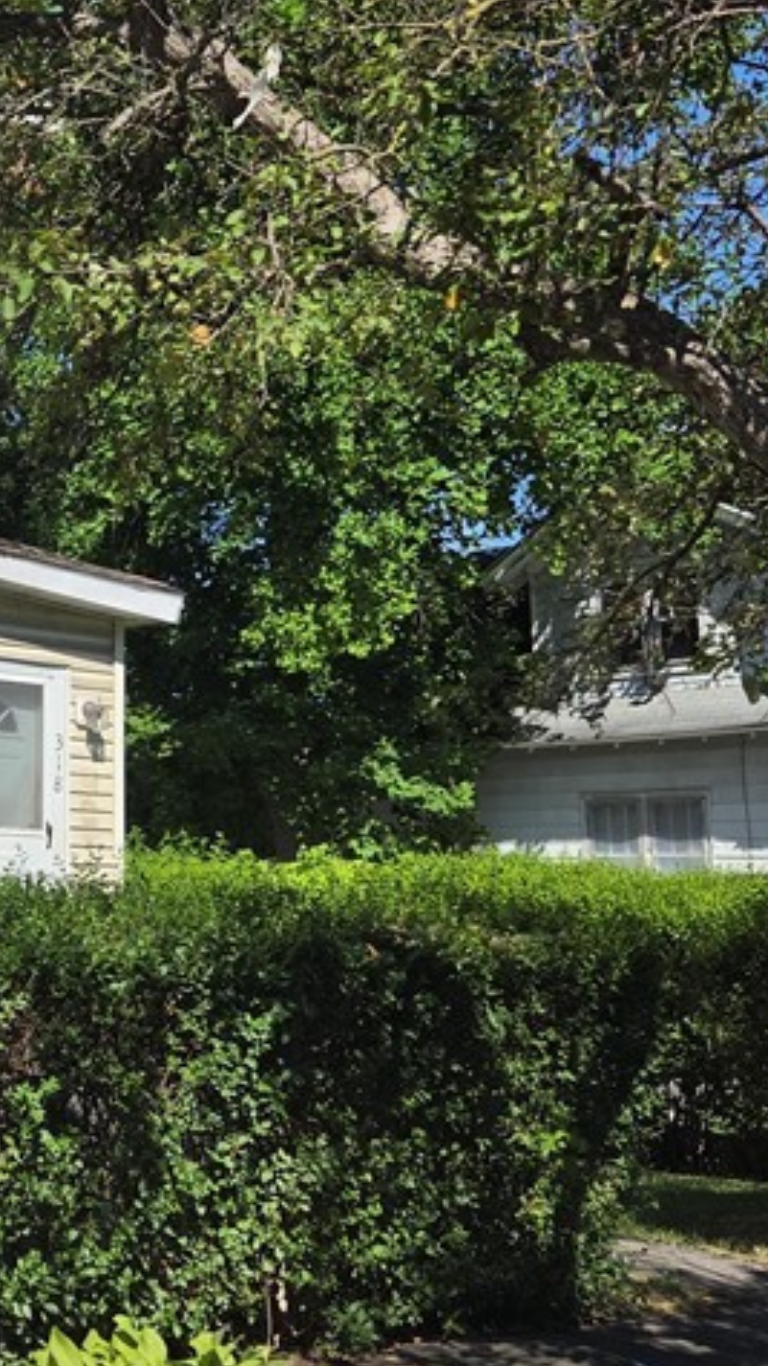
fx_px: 1956
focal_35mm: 54
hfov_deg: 20.4
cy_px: 546
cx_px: -210
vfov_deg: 38.3
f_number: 1.8
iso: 80
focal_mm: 5.4
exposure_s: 1/5259
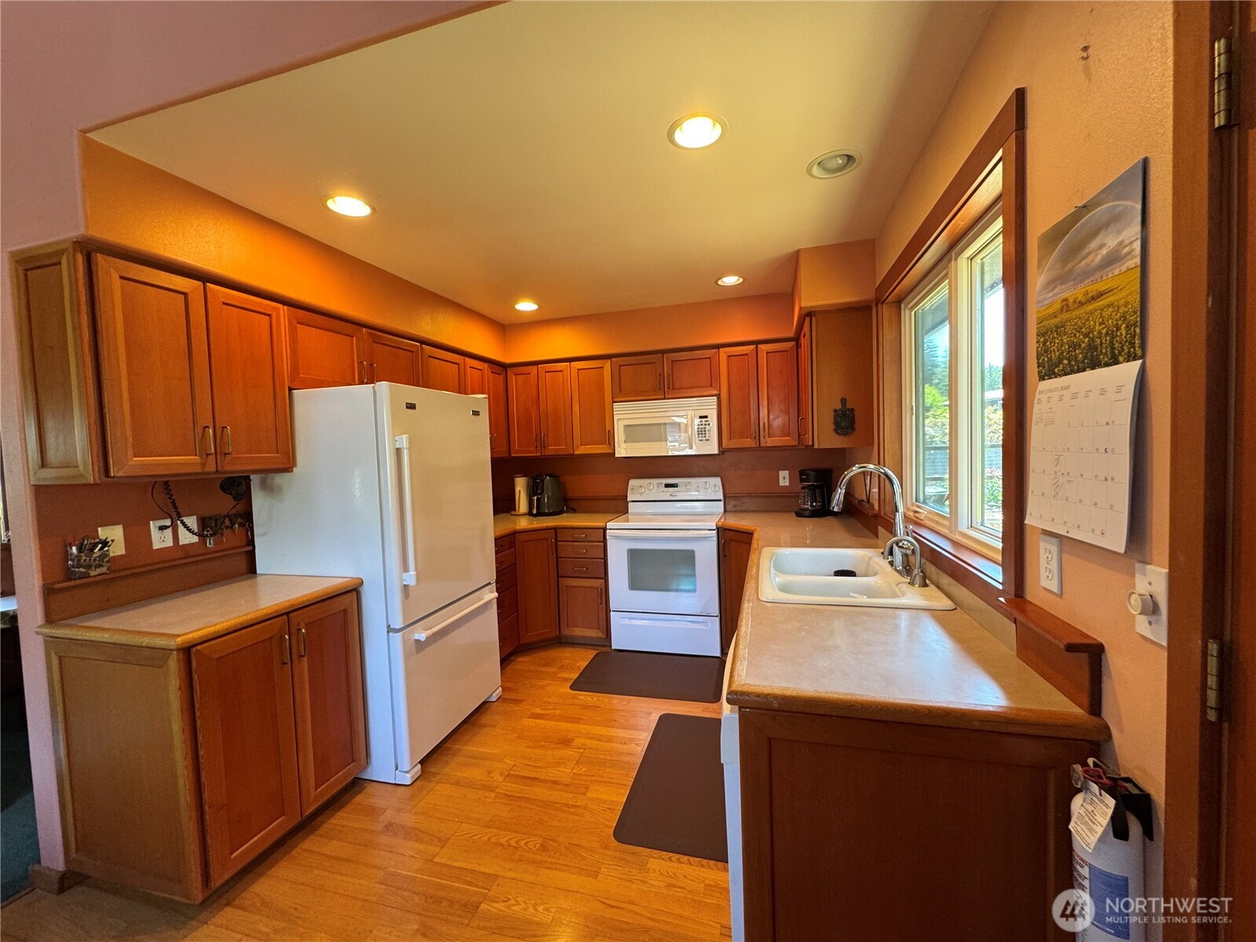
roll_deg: +1.8
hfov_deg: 102.1
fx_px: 508
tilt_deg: -3.7
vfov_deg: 85.7
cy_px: 471
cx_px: 628
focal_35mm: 14
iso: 160
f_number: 2.2
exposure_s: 1/60
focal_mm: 2.22
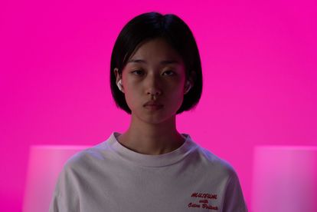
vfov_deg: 8.4
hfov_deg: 12.5
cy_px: 106
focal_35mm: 164
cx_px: 158
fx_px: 1444
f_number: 8
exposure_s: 1/200
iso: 1000
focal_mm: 164
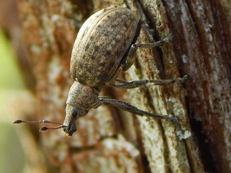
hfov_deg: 15.8
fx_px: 834
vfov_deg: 11.8
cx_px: 101
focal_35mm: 125
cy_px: 67
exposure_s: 1/80
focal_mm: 16.6
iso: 125
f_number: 4.4
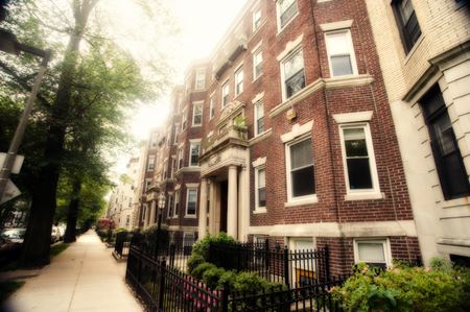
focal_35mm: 17
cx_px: 235
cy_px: 156
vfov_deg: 70.3
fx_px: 222
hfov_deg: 93.3
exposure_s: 1/60
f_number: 8
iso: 200
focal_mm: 17
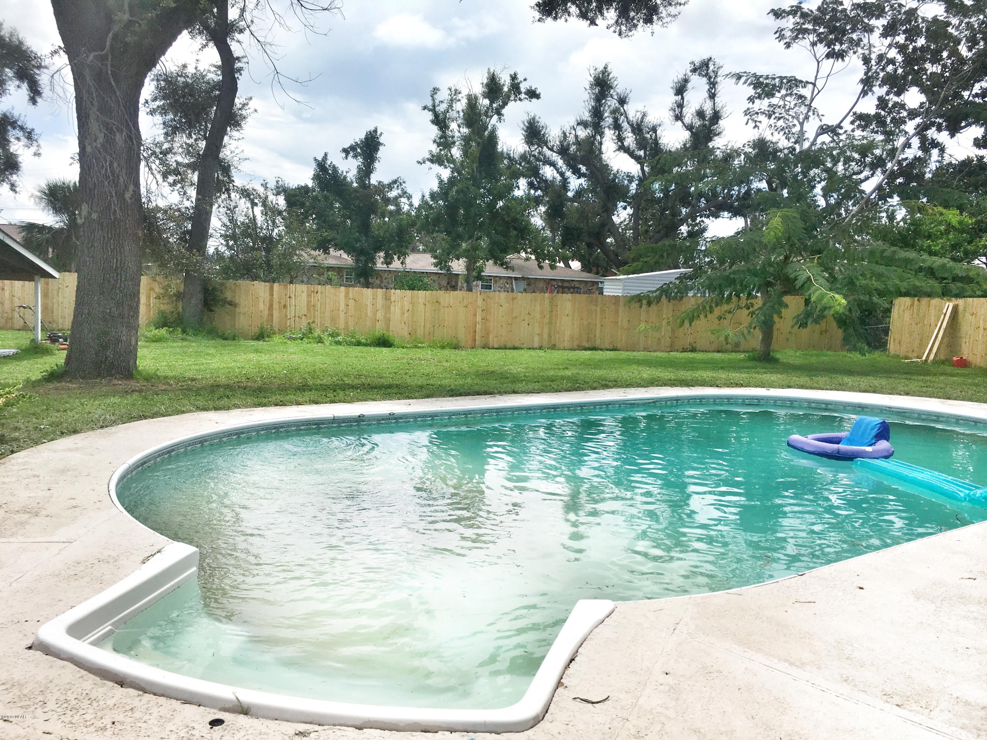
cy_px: 370
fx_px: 827
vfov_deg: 48.2
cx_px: 494
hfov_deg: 61.7
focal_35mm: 29
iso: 25
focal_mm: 4.15
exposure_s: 1/2137
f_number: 2.2
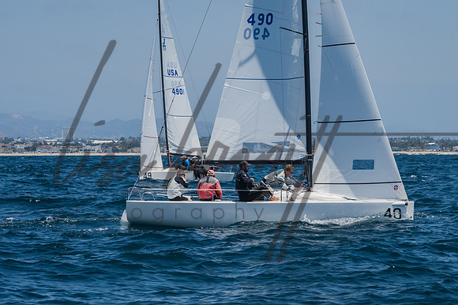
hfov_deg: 12.3
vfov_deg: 8.2
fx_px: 2124
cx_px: 229
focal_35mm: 167
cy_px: 152
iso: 640
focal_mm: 110
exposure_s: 1/1600
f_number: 14
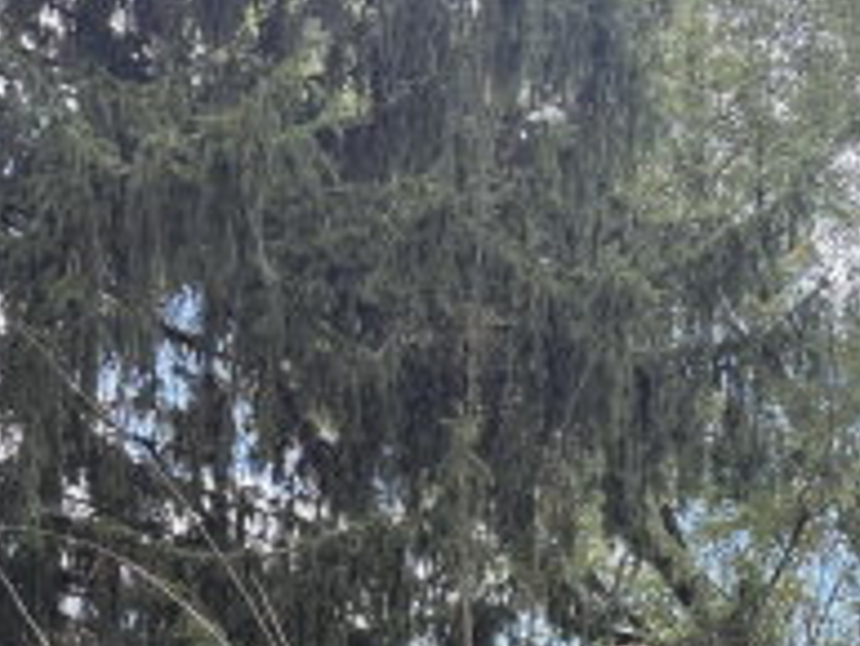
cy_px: 1074
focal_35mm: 83
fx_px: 2063
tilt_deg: +5.7
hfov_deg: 21.5
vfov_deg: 15.8
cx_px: 1081
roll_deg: -1.3
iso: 100
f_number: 1.78
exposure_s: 1/351
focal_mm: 6.76
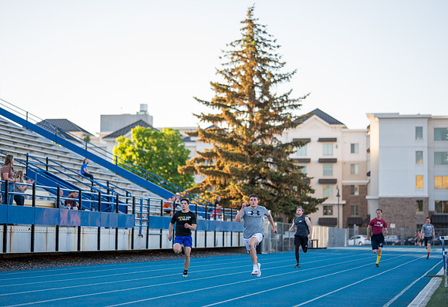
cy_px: 143
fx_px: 1185
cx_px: 225
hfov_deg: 21.4
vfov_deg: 14.8
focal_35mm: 94
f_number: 1.8
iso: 100
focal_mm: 85
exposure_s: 1/800
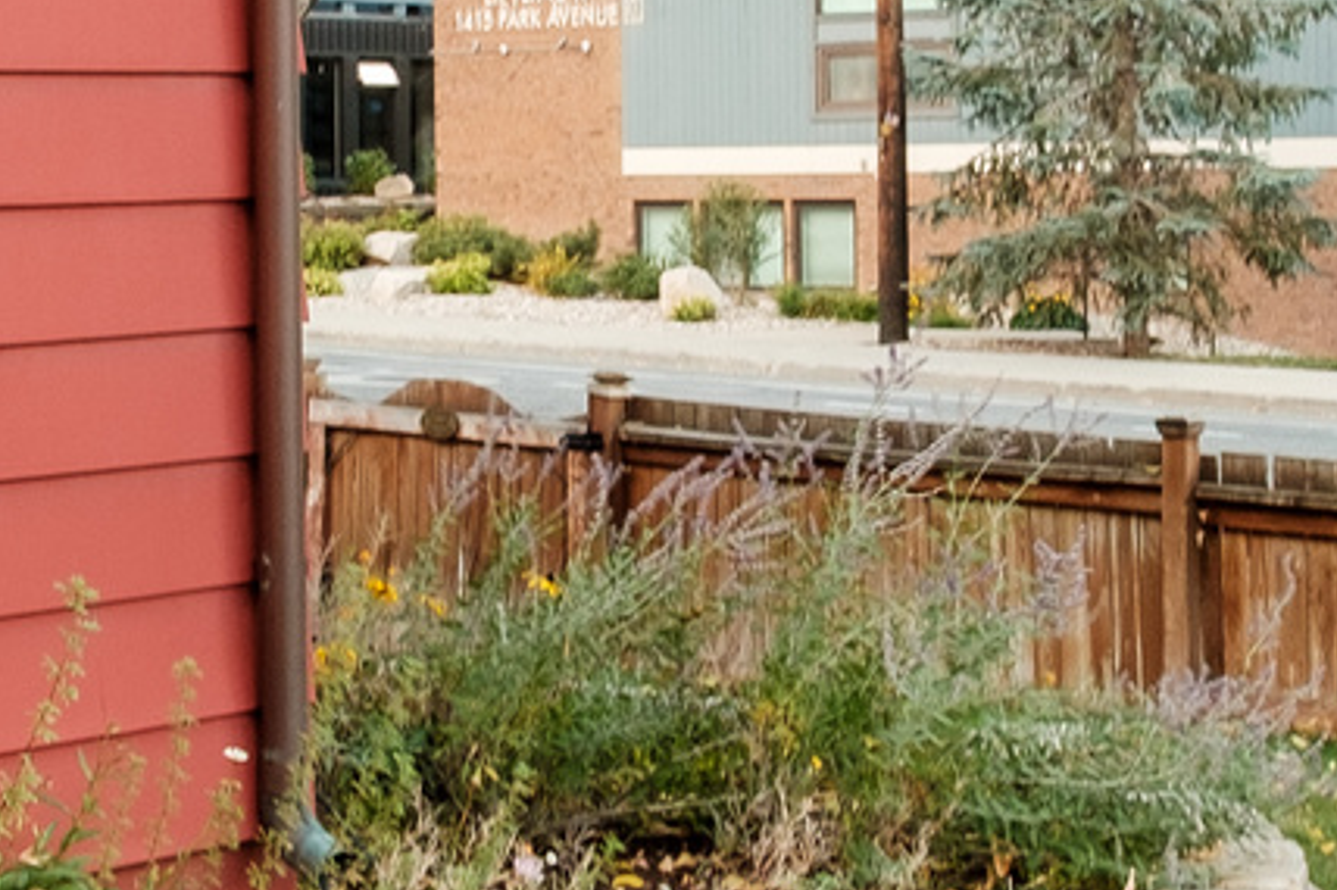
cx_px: 668
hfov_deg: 21.5
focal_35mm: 95
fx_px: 3527
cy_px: 99
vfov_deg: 14.3
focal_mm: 12
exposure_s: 1/15
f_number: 6.4
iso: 400
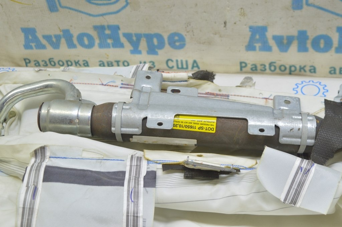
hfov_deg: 33.4
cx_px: 171
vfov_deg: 22.6
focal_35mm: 60
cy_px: 114
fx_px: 570
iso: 400
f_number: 5.6
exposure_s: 1/20
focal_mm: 40
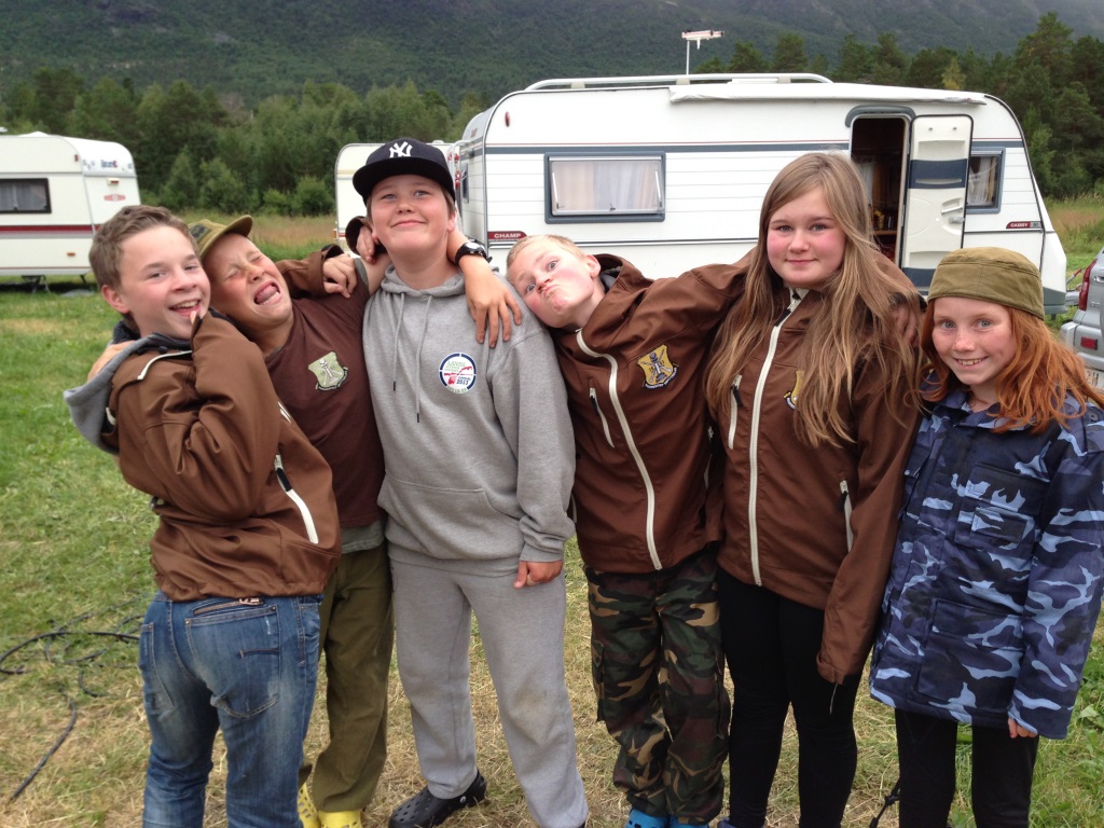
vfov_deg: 42.9
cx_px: 552
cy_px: 414
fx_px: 1052
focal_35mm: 33
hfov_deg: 55.4
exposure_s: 1/120
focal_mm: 4.13
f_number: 2.4
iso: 64
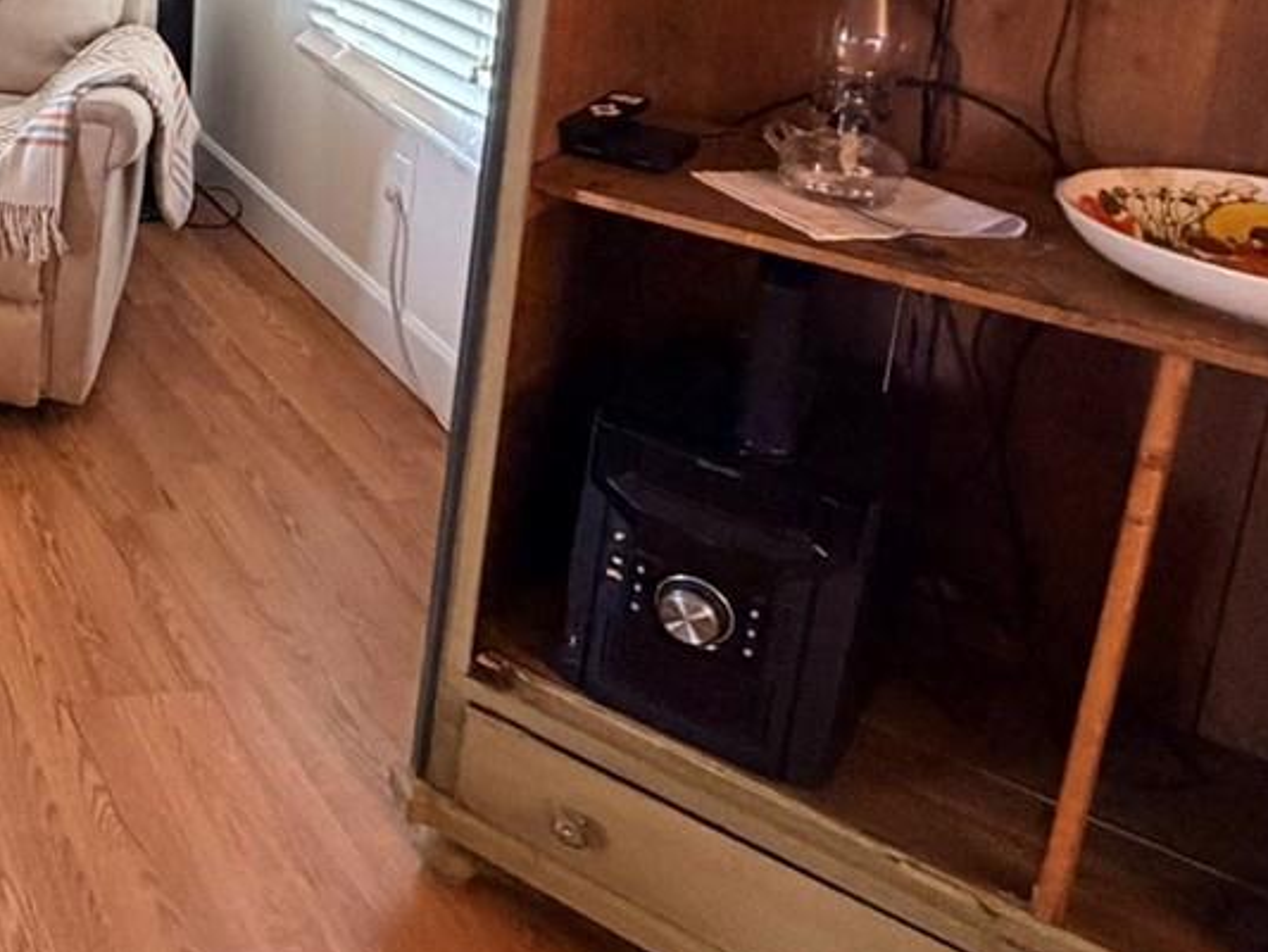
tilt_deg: -12.2
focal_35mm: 42
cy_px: -24
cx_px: -231
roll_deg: -0.5
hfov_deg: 35.7
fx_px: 1539
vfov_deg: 31.5
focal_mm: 2.22
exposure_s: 1/60
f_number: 2.2
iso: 500
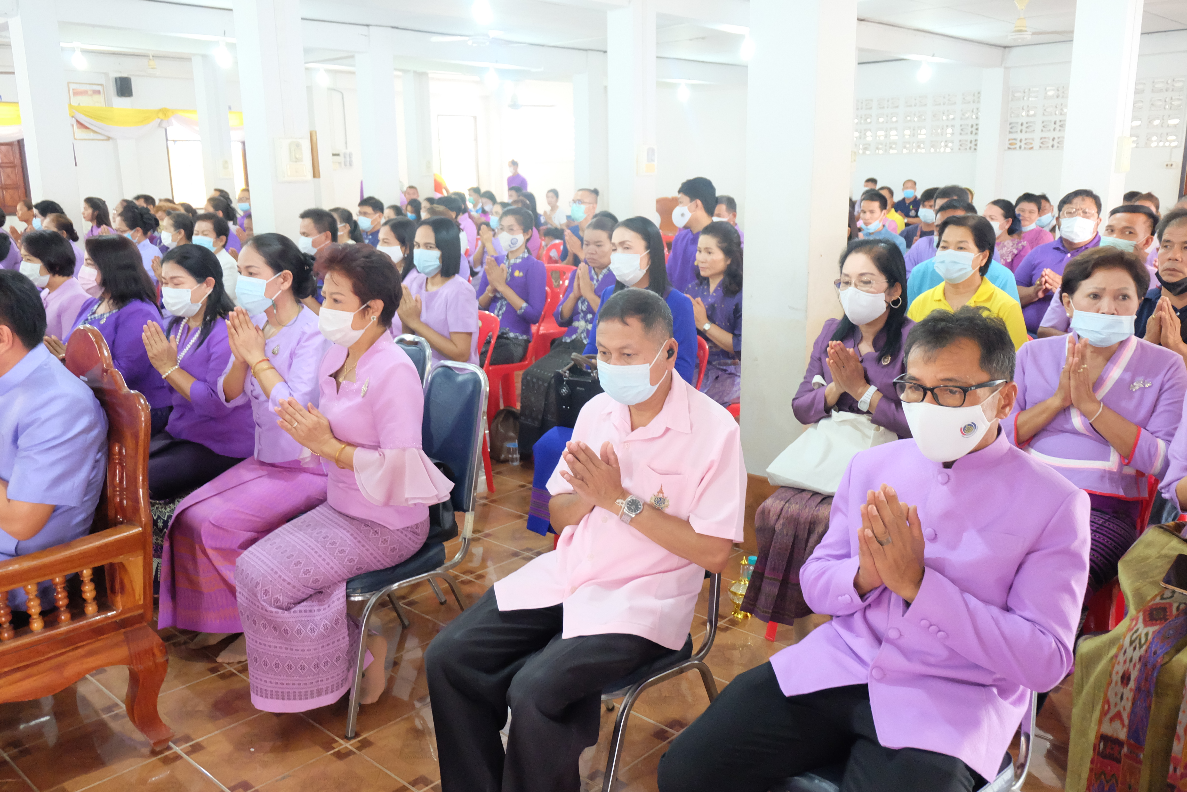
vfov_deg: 45.0
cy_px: 396
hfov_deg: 63.7
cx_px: 594
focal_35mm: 29
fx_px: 956
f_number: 3.8
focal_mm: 19.2
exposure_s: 1/56
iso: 6400
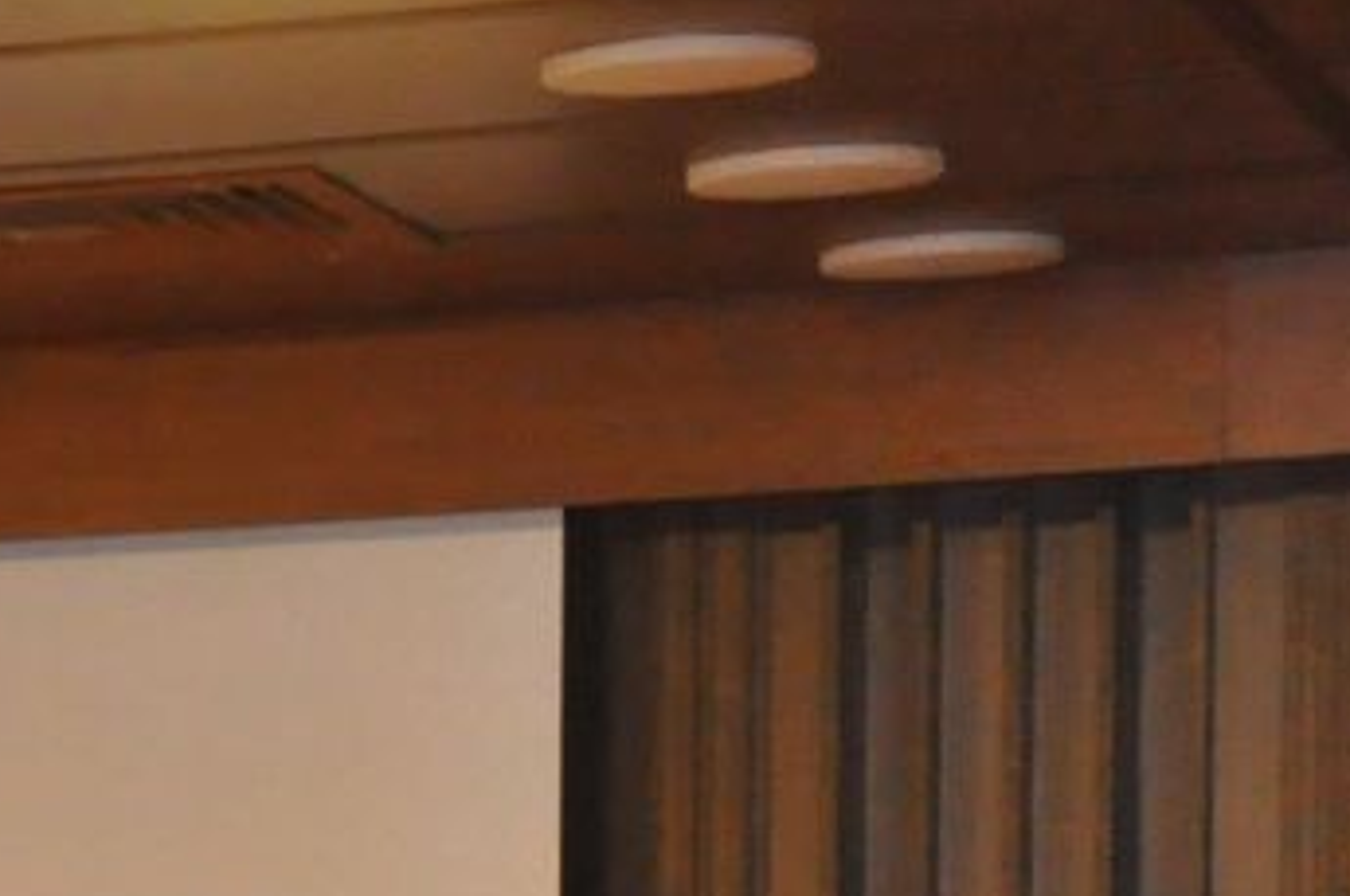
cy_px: 1831
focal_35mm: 280
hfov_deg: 6.8
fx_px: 10485
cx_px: -2442
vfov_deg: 4.8
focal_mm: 30
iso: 2000
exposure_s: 1/100
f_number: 5
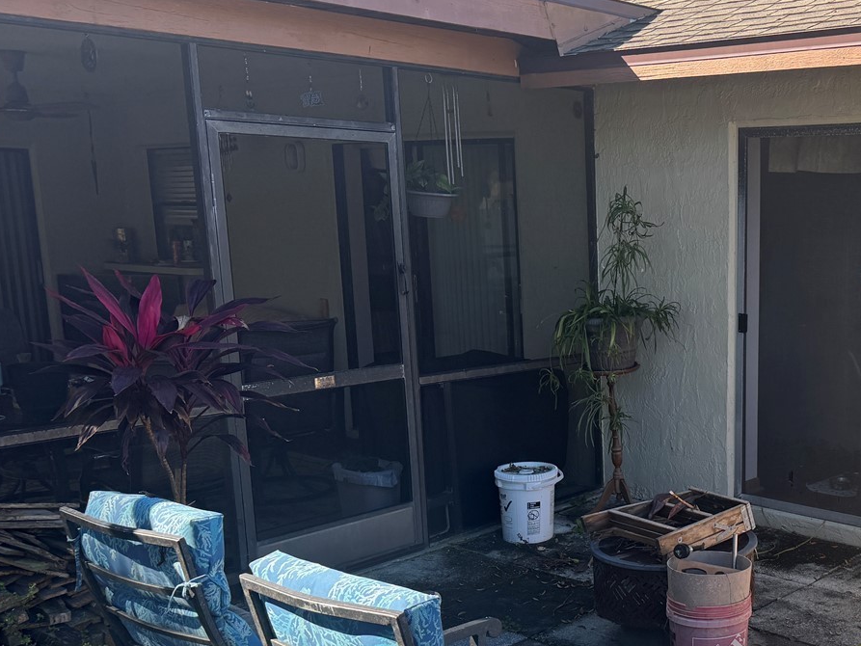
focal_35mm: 43
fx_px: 1070
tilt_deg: -13.1
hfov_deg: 41.1
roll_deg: -0.4
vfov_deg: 33.3
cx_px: 744
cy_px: 438
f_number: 1.78
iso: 80
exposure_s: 1/1076
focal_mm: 6.76
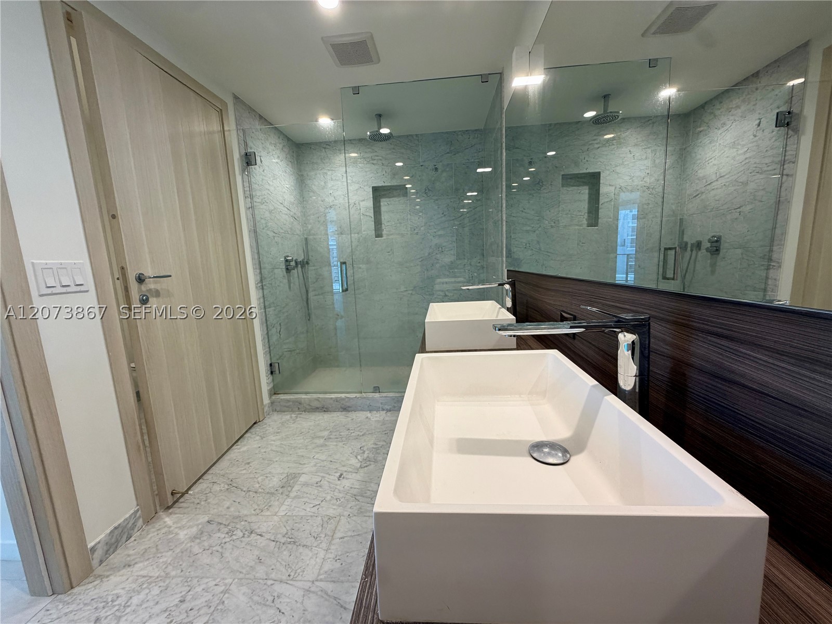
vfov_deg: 85.7
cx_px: 416
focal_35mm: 14
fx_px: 336
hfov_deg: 102.1
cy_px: 312
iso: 160
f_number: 2.2
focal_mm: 2.22
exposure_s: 1/120
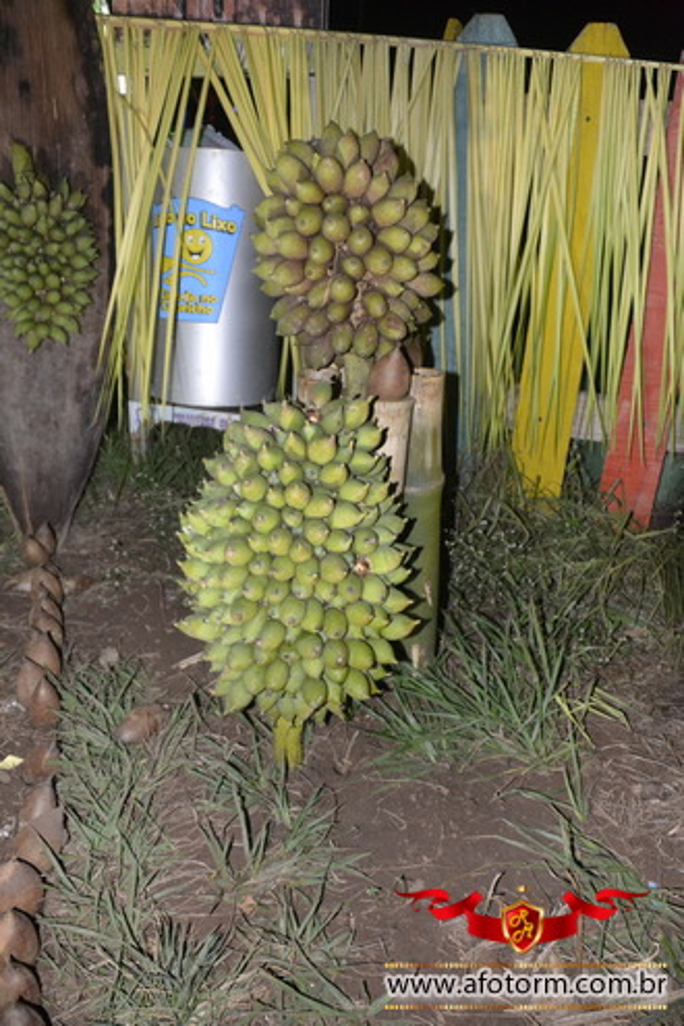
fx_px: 855
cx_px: 342
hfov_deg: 43.6
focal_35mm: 30
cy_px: 513
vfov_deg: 61.9
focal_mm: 20
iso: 3200
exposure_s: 1/60
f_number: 3.5
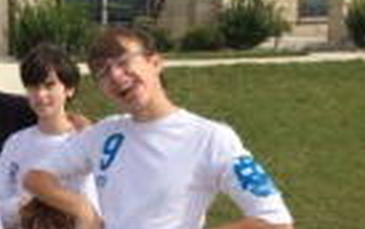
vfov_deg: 15.9
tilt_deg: -9.2
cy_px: 176
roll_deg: +1.0
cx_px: -69
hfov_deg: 23.2
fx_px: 817
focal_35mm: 82
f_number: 2.2
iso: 25
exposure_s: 1/1748
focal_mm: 4.15
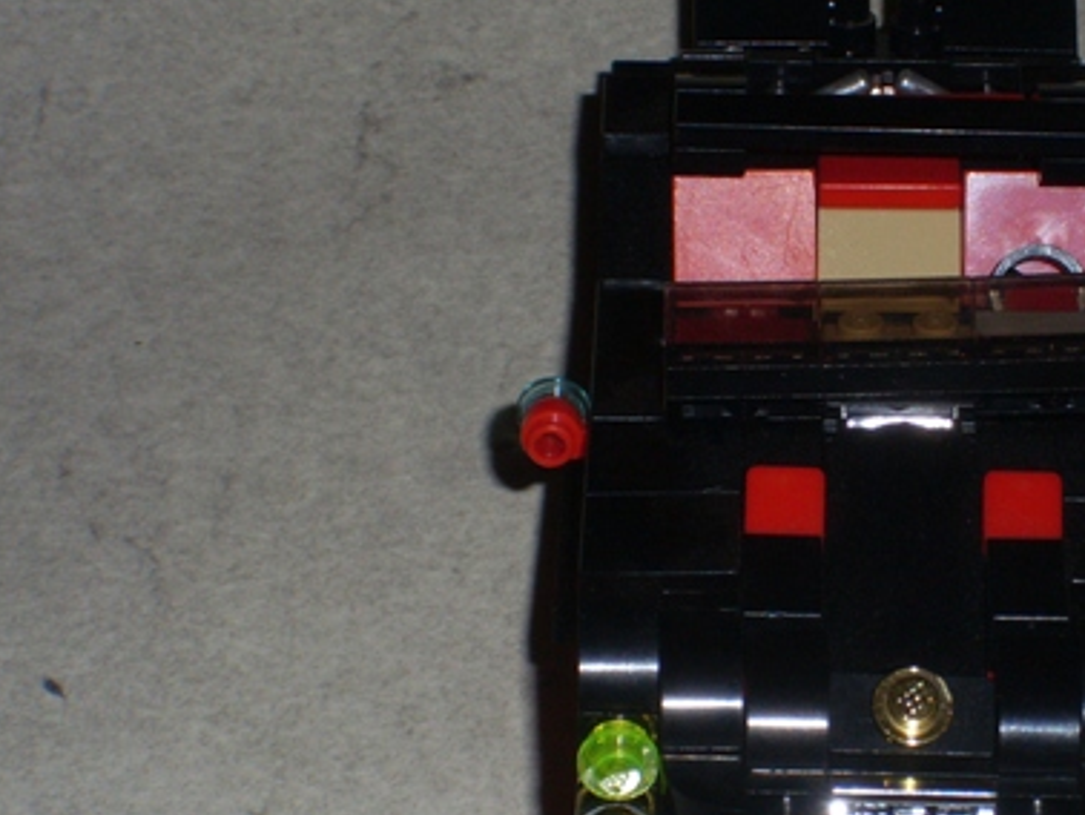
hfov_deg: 10.2
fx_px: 6053
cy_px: 542
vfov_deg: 7.7
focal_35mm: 193
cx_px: 873
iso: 100
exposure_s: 1/90
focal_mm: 18.9
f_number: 14.1
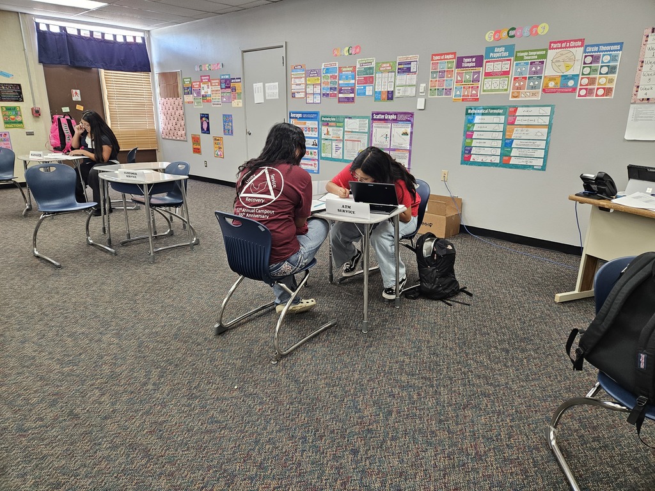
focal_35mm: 23
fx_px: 435
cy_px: 246
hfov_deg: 73.9
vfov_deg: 58.9
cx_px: 328
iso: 200
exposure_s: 1/120
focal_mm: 5.4
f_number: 1.8
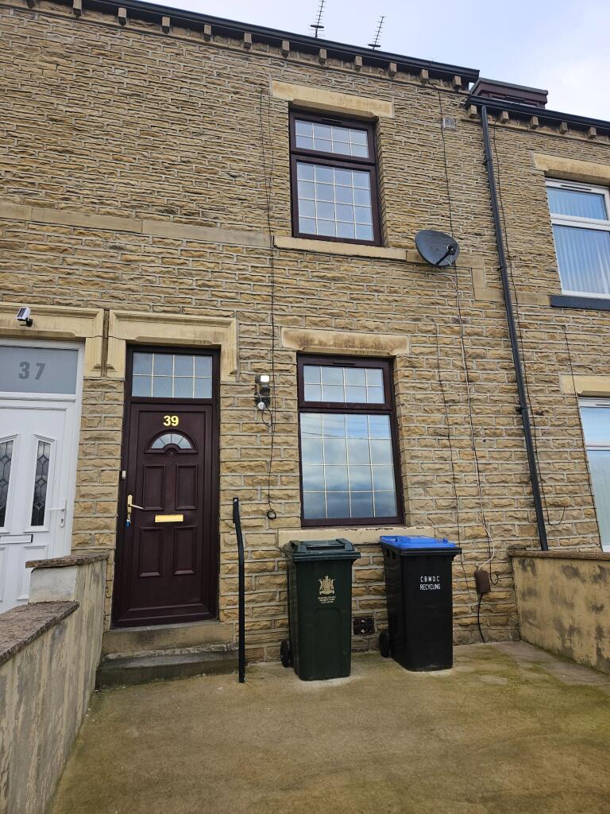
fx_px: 540
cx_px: 305
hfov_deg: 58.9
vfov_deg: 73.9
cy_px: 407
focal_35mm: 23
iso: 25
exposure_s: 1/370
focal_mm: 5.4
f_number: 1.8
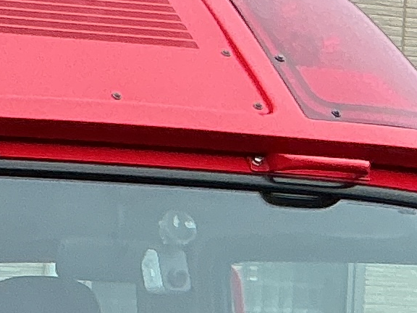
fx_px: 2445
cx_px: -515
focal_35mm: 203
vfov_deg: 7.1
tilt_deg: -2.7
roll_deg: -2.6
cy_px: 634
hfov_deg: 9.0
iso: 40
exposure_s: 1/120
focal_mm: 3
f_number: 1.8
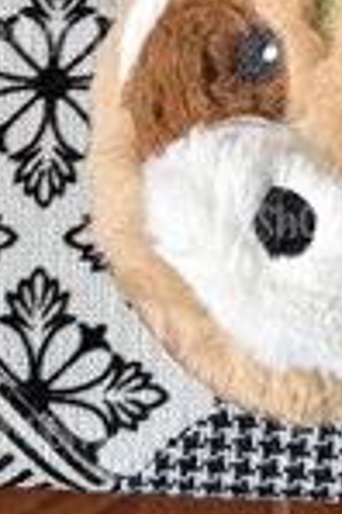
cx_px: 428
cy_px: -188
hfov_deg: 13.6
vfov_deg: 19.2
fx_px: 1385
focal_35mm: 97
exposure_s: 1/155
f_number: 1.6
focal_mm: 5.96
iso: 40
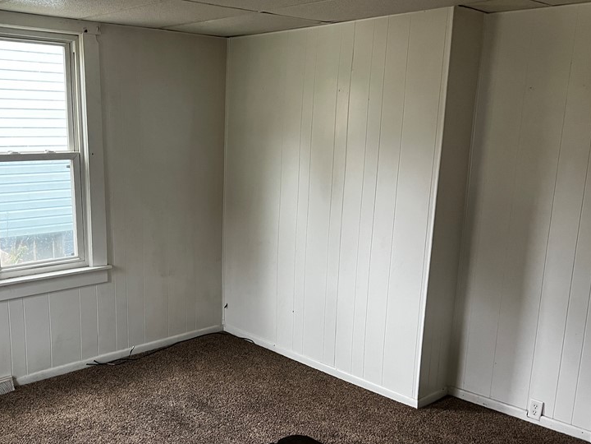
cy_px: 263
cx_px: 221
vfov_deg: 38.5
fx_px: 632
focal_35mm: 37
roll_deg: -0.7
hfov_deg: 49.6
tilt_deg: -14.6
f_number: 1.5
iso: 200
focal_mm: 5.7
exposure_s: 1/60
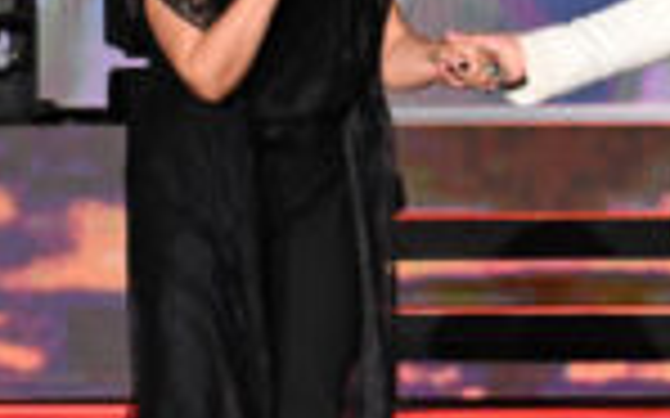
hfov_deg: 1.0
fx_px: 37564
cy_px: 382
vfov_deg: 0.6
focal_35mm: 2058
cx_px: 589
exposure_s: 1/200
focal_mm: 500
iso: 4000
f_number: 6.7
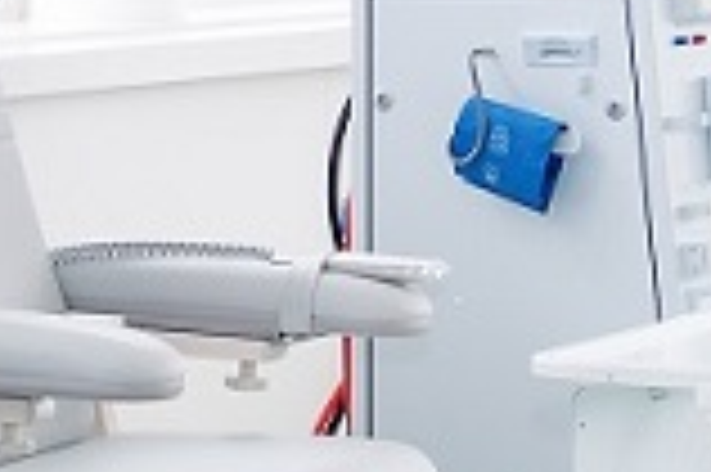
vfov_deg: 5.2
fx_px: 5248
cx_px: -230
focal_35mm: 266
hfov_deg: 7.7
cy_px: 360
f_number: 4
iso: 320
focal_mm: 35
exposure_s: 1/250
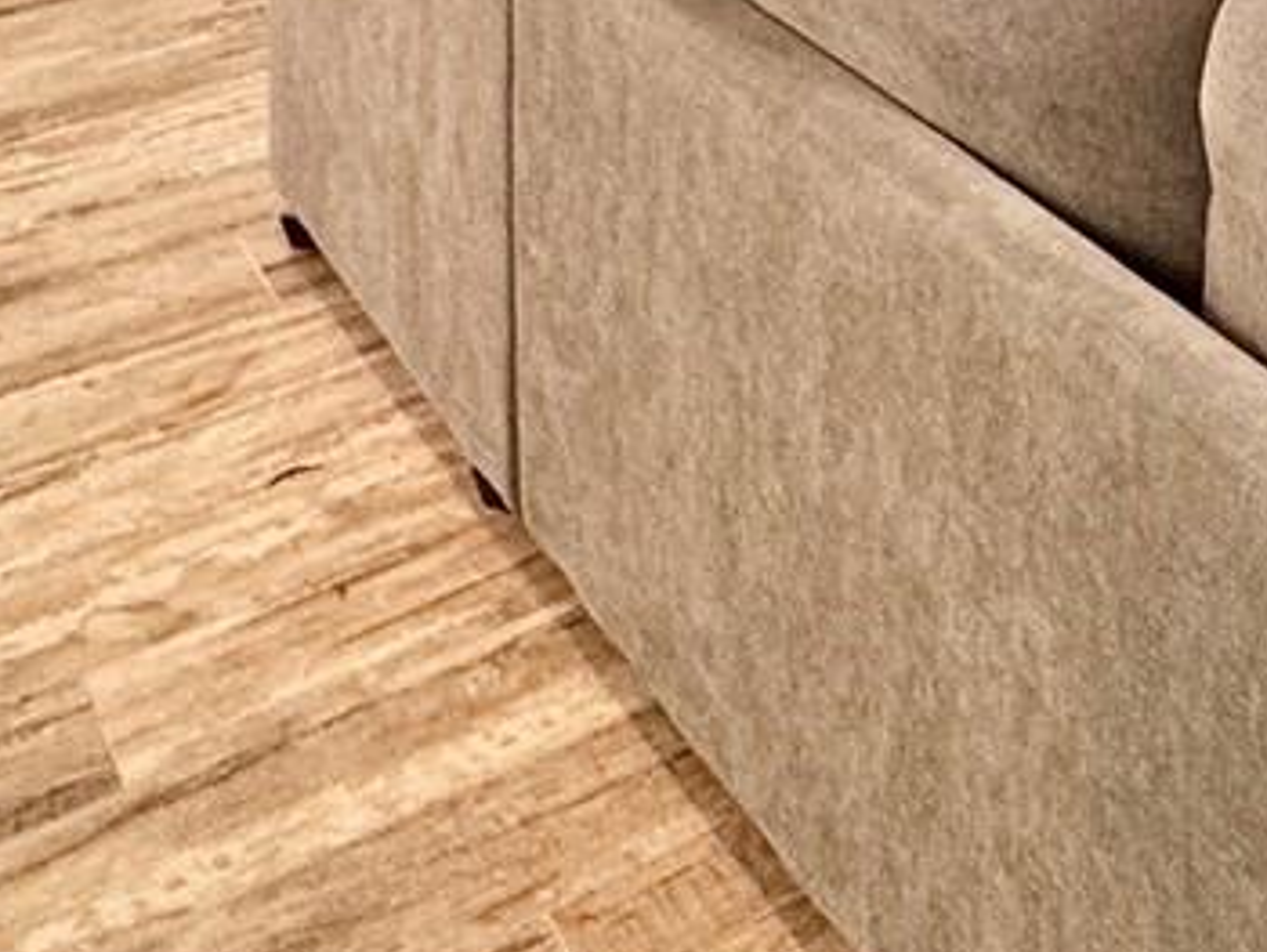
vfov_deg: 17.1
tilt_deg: -0.3
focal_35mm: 64
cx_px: 1868
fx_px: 2344
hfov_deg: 24.2
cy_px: -934
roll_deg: -0.6
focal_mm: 2.22
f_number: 2.2
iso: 160
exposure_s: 1/120
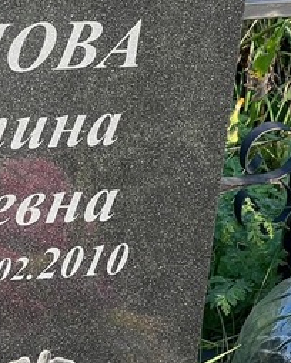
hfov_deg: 6.5
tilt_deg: -20.9
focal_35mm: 236
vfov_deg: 8.1
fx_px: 2541
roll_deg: -4.1
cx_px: -147
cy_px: -38
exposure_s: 1/105
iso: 32
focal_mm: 9
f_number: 2.8
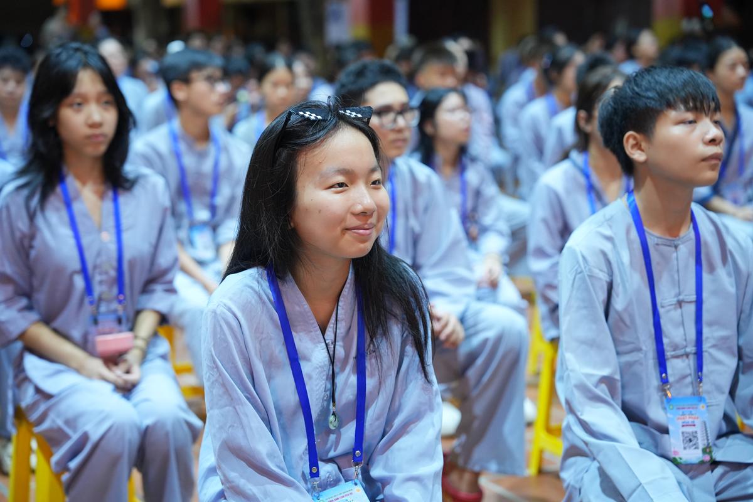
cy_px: 251
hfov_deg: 28.8
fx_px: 1464
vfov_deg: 19.5
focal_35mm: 70
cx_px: 376
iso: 2500
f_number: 2.8
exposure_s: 1/125
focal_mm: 70
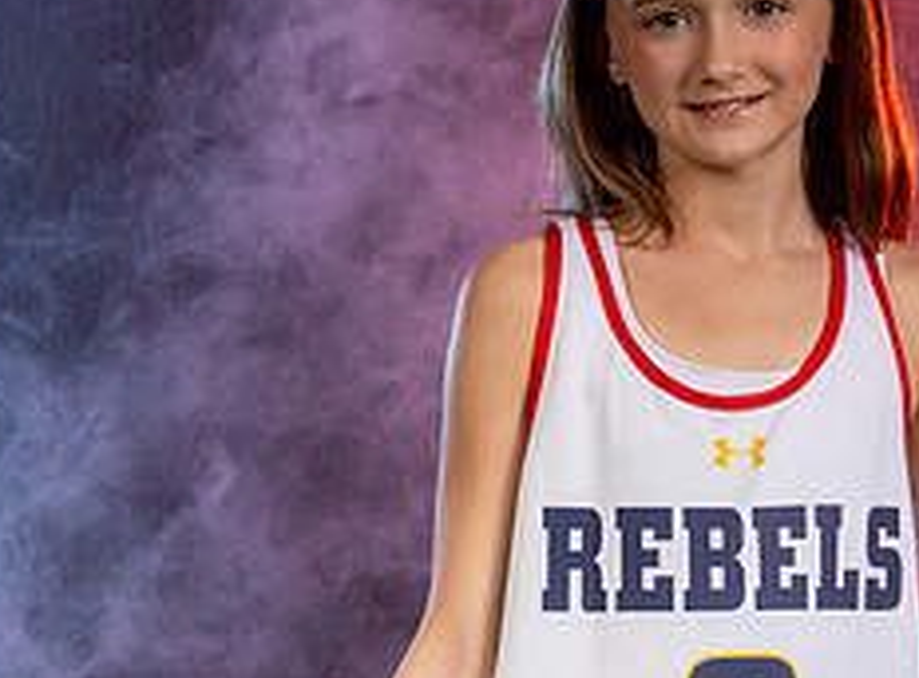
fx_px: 7467
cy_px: 668
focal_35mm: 283
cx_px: 732
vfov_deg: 5.2
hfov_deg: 7.0
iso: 64
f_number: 8
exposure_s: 1/200
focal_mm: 86
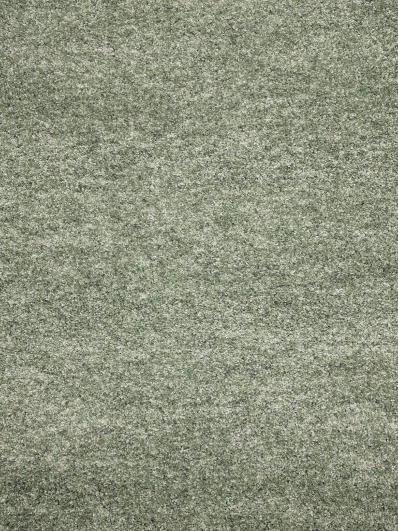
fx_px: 919
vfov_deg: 32.2
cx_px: 199
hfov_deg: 24.4
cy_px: 266
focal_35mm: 60
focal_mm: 30
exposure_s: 1/80
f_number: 5.6
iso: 800
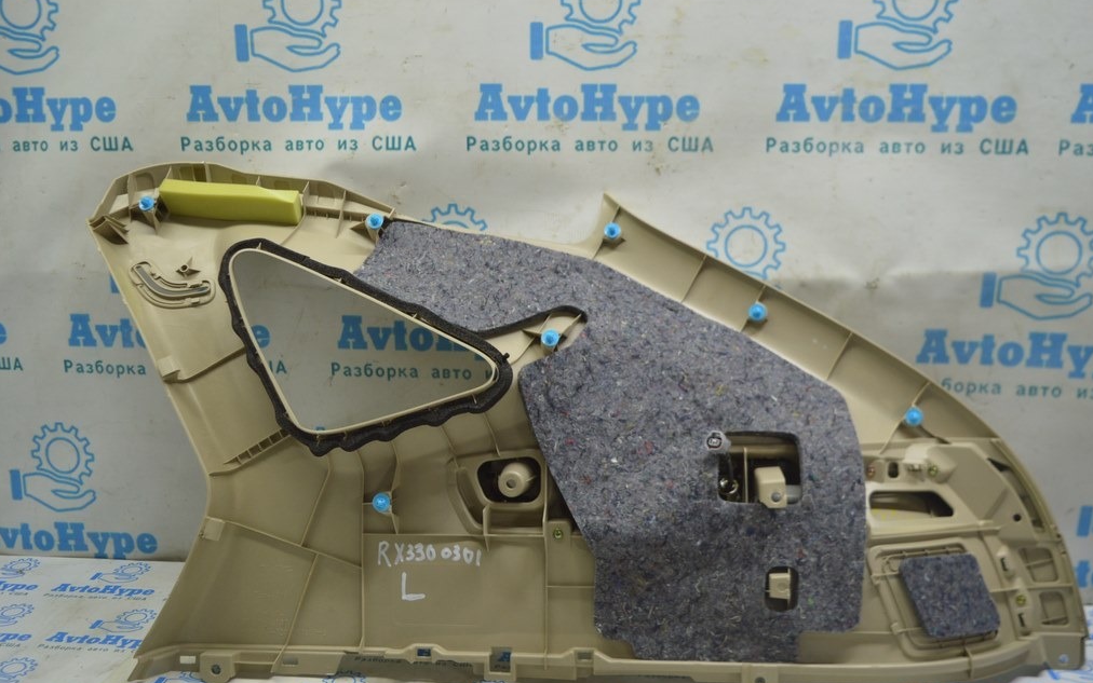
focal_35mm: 34
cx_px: 552
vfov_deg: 37.3
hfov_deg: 56.7
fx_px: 1013
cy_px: 356
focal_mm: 22
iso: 400
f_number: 3.8
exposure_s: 1/50
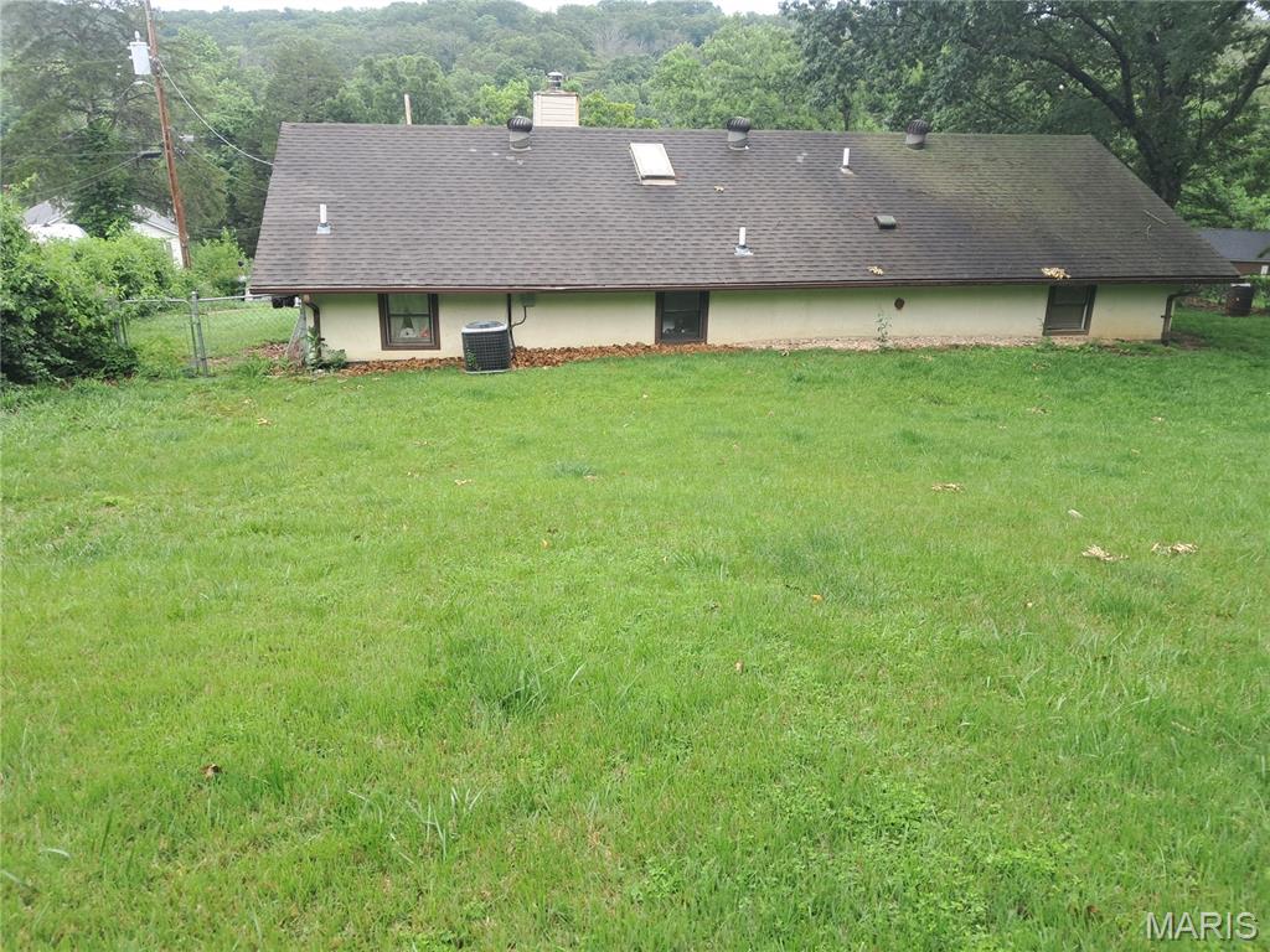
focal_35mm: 27
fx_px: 991
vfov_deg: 51.4
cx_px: 635
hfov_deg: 65.3
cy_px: 476
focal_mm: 4
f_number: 1.8
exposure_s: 1/60
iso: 50
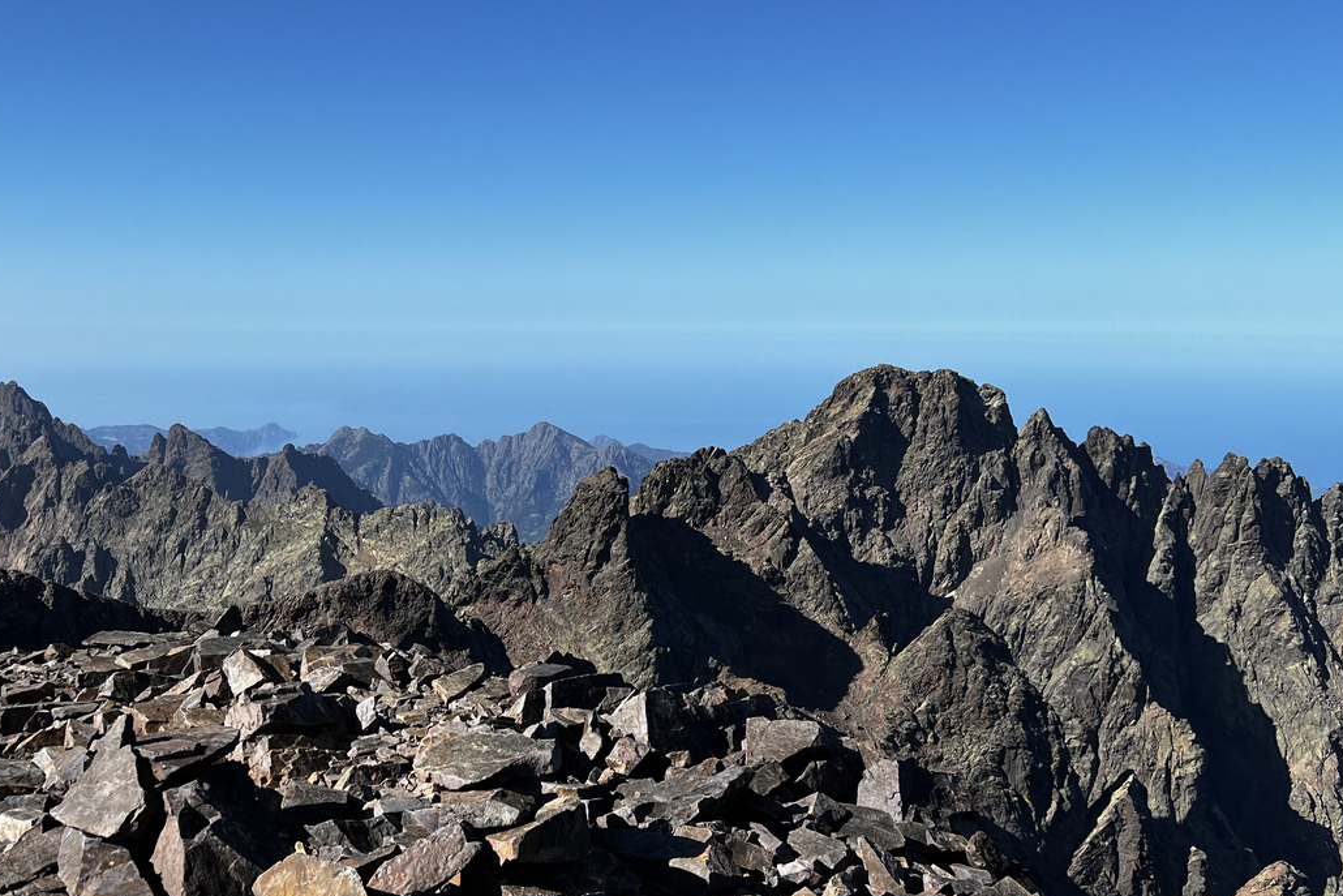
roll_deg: -0.7
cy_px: 467
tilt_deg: -3.7
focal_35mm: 42
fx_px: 1567
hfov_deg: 46.1
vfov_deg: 31.9
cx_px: 524
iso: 50
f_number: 1.5
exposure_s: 1/4630
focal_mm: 5.7
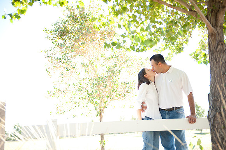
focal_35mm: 45
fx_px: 282
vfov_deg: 29.8
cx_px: 113
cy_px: 75
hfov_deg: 43.6
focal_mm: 45
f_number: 2.8
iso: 200
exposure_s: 1/500
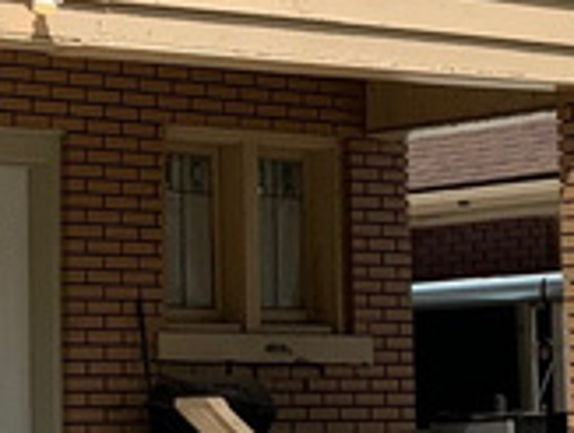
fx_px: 2709
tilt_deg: +9.6
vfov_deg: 9.1
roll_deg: +0.8
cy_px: 99
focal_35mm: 163
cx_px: 215
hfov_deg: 12.1
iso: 25
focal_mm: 4.25
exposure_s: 1/3650
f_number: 1.8
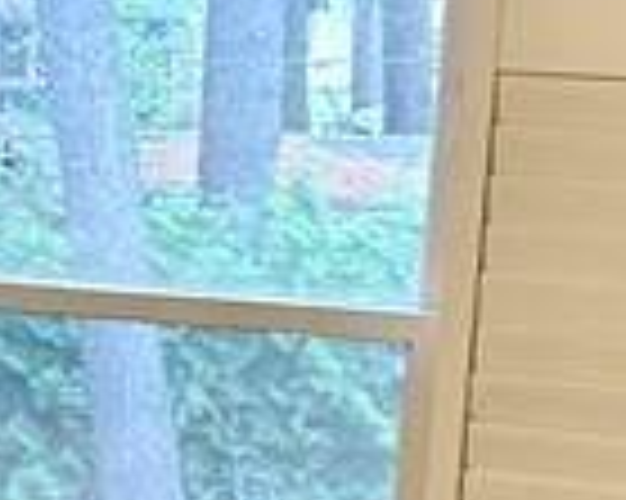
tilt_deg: -8.0
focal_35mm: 173
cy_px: 356
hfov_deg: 9.8
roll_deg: -1.0
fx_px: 3203
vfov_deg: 8.9
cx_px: -914
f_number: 1.78
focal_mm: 6.86
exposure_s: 1/60
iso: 320
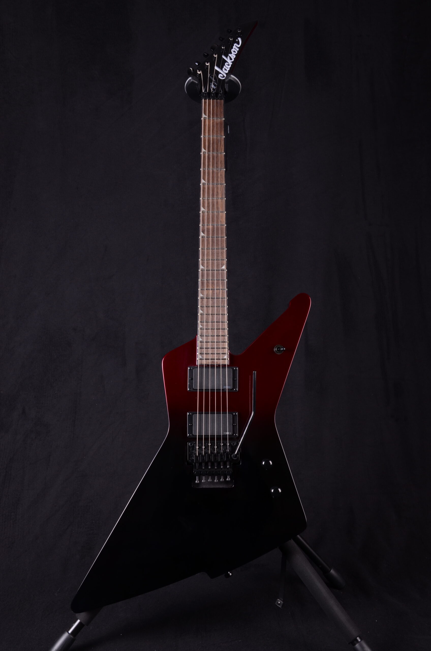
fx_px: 703
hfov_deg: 34.1
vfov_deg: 49.6
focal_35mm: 39
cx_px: 216
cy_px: 326
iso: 200
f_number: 11
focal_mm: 26
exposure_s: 1/200
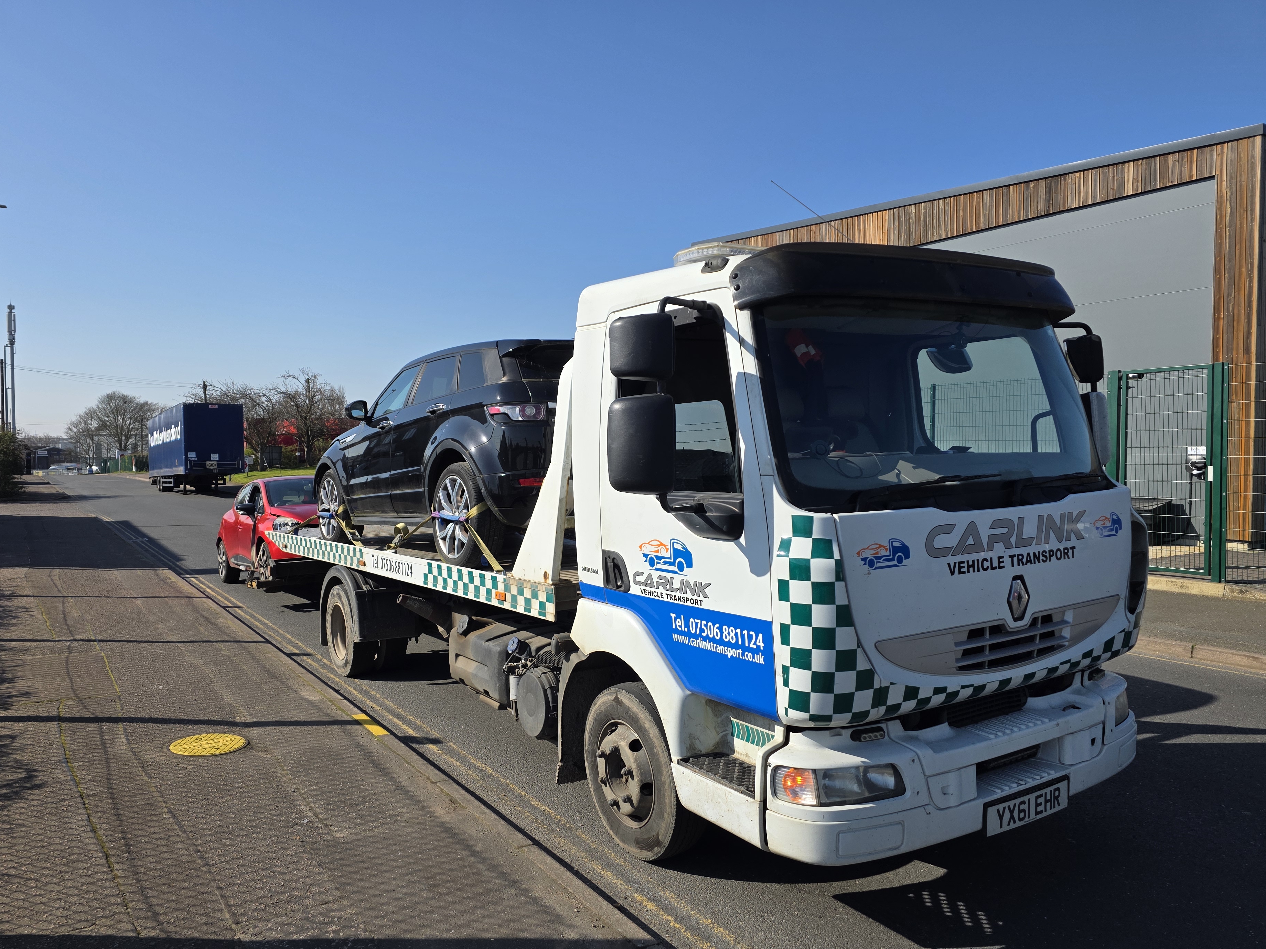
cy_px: 484
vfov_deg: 54.9
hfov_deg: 69.3
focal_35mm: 25
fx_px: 914
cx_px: 586
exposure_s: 1/6574
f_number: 1.7
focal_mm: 6.3
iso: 80
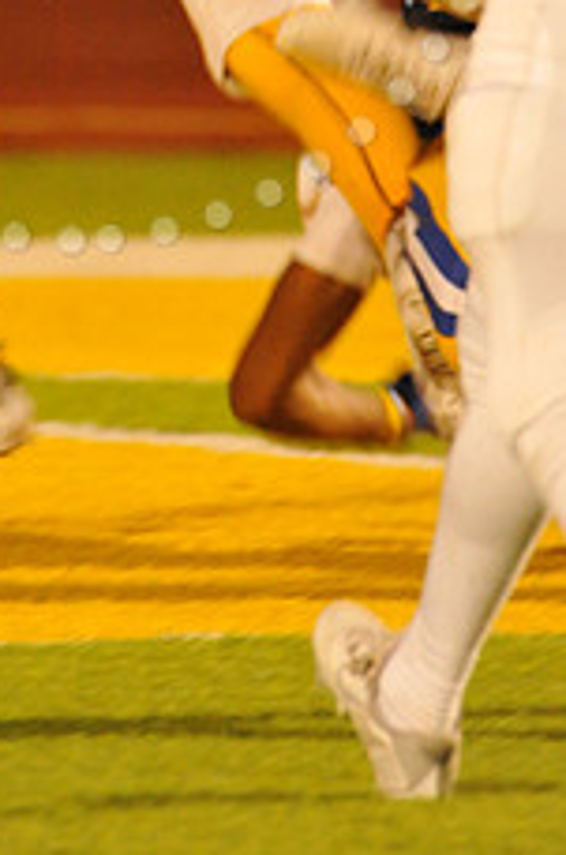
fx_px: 36222
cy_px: -206
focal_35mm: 1529
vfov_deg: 1.4
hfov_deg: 0.9
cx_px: 71
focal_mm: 600
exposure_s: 1/160
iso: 6400
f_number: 6.3
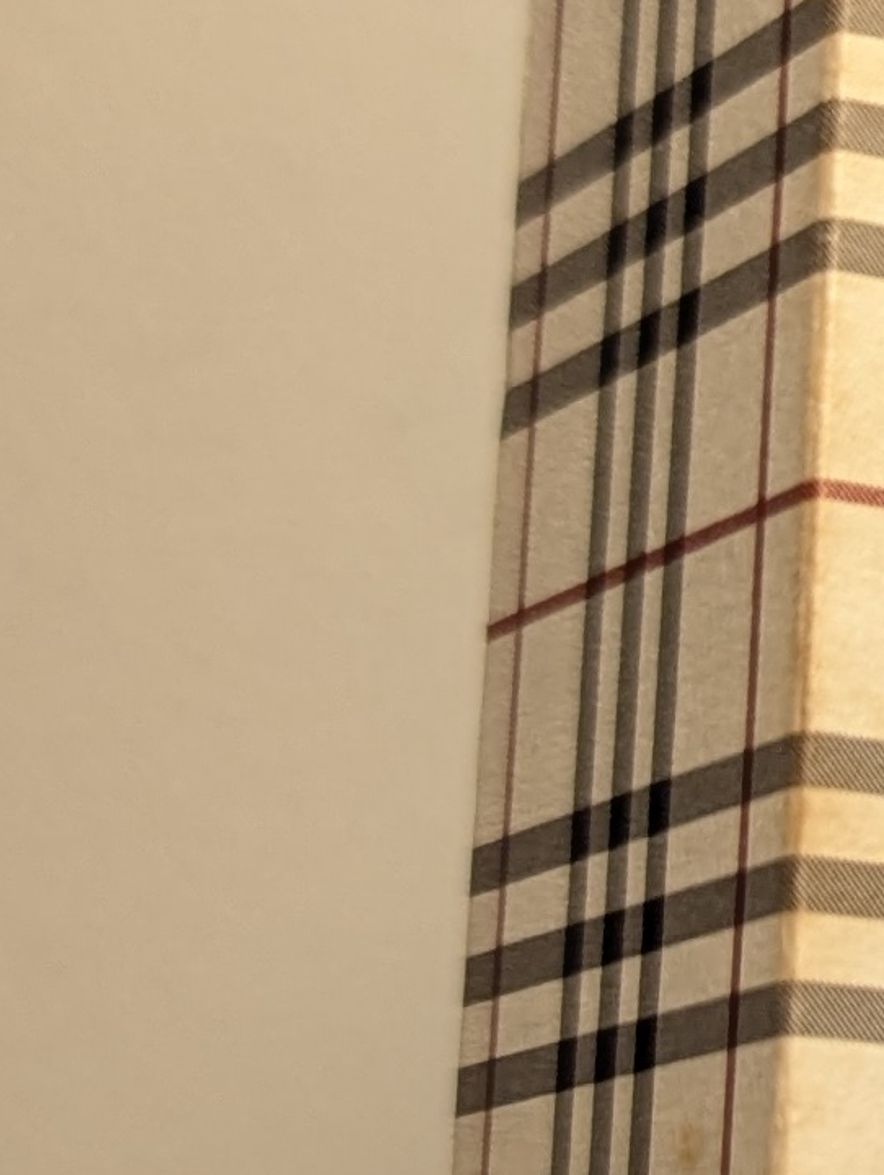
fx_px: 4620
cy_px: 1053
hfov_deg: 9.7
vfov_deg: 14.3
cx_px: 2091
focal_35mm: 136
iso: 132
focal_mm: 6.81
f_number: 1.85
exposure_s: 1/90
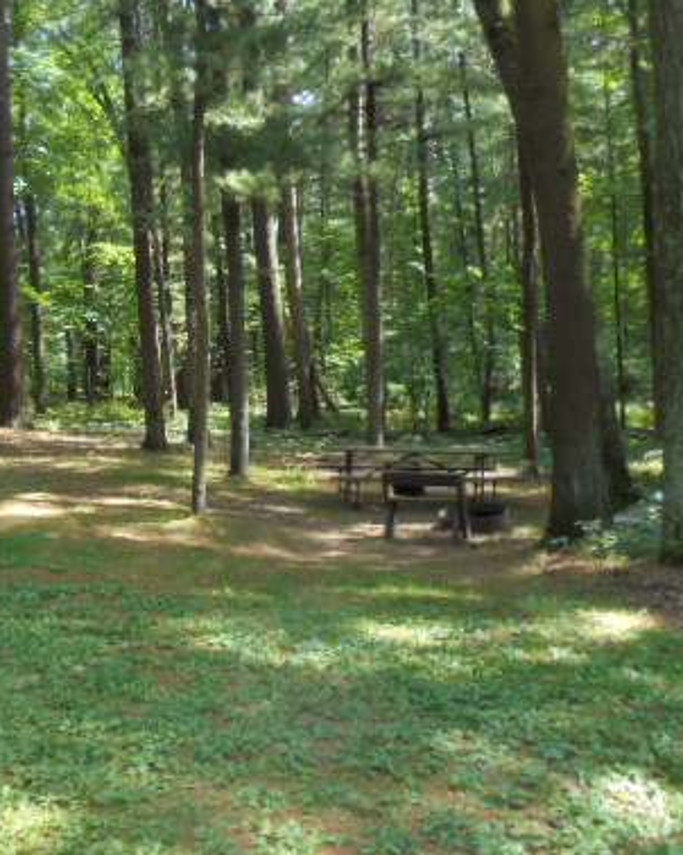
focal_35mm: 43
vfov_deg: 42.6
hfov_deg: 34.0
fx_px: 1087
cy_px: 321
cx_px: 158
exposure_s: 1/60
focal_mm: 4.6
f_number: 3.5
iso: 100
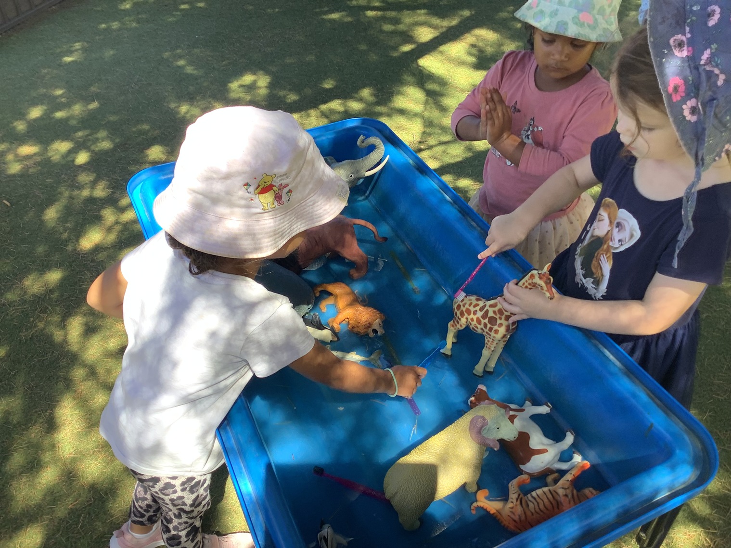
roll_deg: +0.5
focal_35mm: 31
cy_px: 274
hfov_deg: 58.4
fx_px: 655
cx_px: 366
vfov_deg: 45.4
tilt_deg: -42.2
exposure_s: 1/100
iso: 25
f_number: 2.4
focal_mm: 3.3
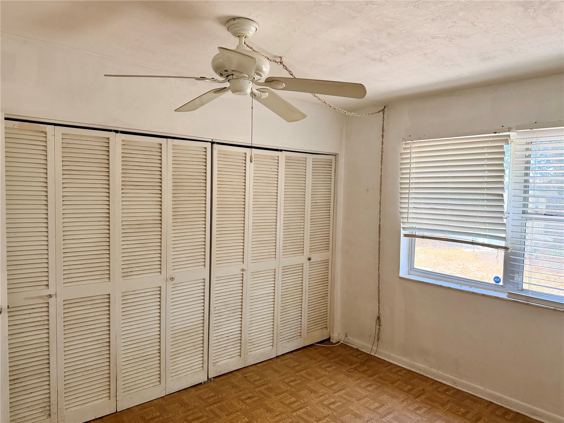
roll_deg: -1.5
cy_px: 212
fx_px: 391
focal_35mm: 24
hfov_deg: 71.6
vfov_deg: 56.8
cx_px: 282
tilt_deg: -2.2
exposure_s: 1/138
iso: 200
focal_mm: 6.76
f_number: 1.78
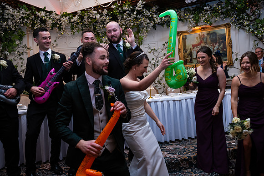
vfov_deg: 42.3
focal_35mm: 31
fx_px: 227
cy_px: 88
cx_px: 132
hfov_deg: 60.3
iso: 800
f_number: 3.5
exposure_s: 1/160
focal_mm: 31
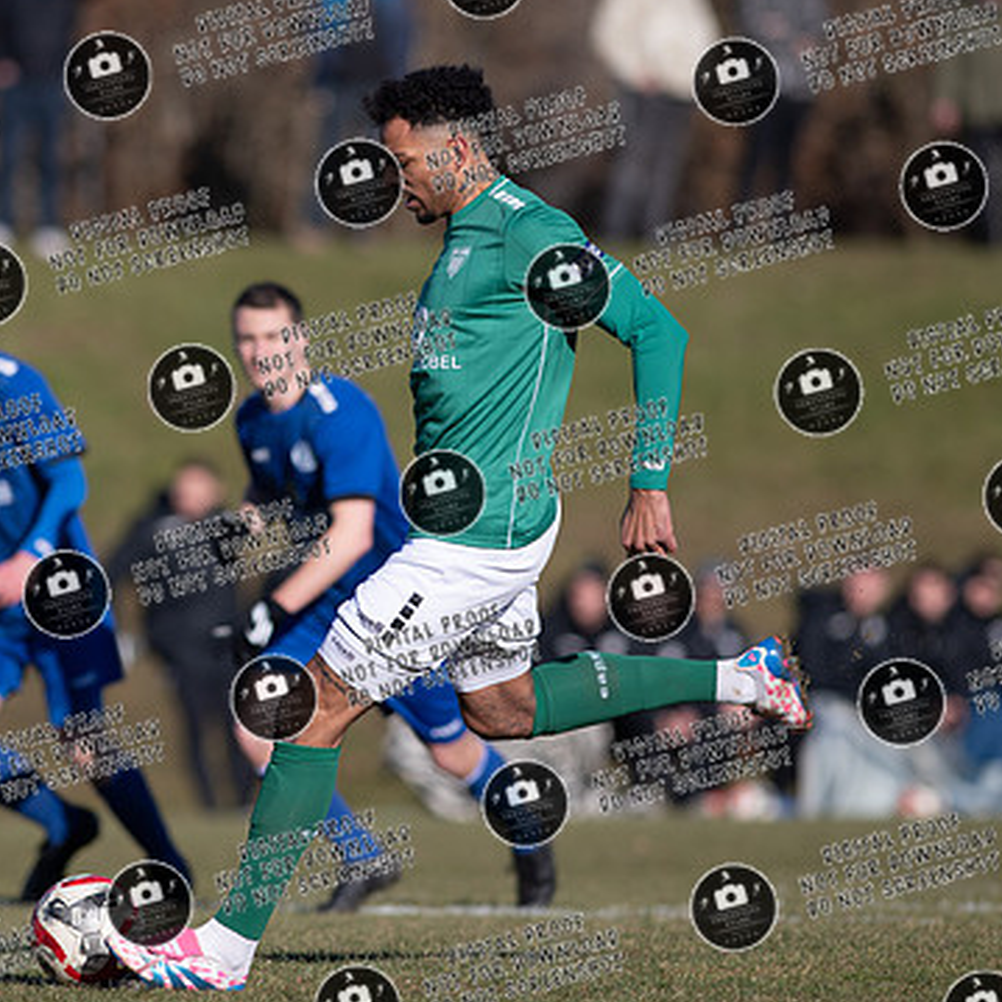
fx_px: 16898
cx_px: 201
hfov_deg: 3.4
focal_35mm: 516
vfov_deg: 3.4
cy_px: 484
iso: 72
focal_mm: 300
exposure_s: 1/1600
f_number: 3.5
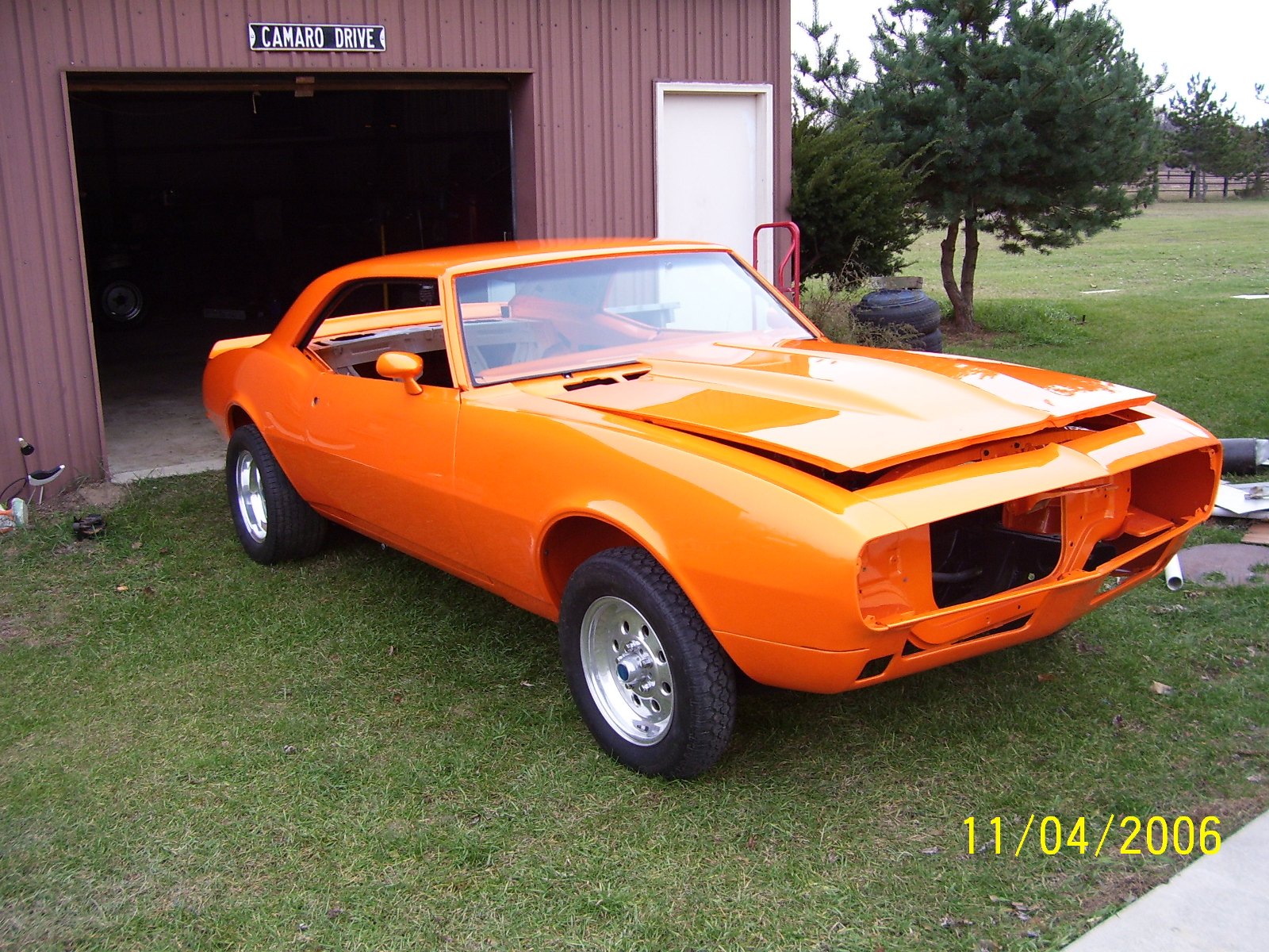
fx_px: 1246
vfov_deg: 41.8
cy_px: 476
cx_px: 634
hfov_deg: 54.0
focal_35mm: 34
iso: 80
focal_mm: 5.6
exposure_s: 1/250
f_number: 2.7
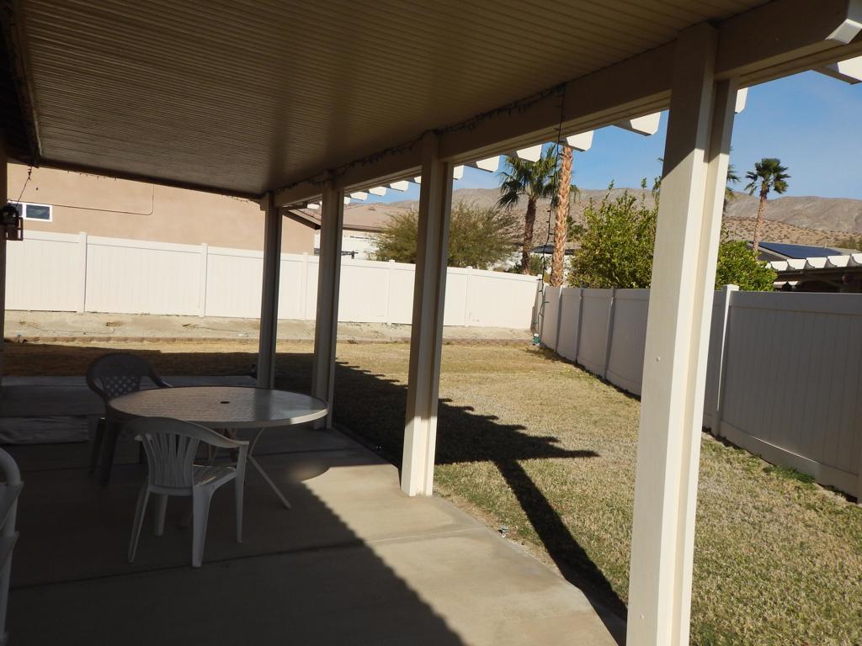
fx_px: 573
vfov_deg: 58.9
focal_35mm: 23
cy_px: 323
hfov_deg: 73.9
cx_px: 431
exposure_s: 1/800
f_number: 6
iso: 125
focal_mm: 4.1
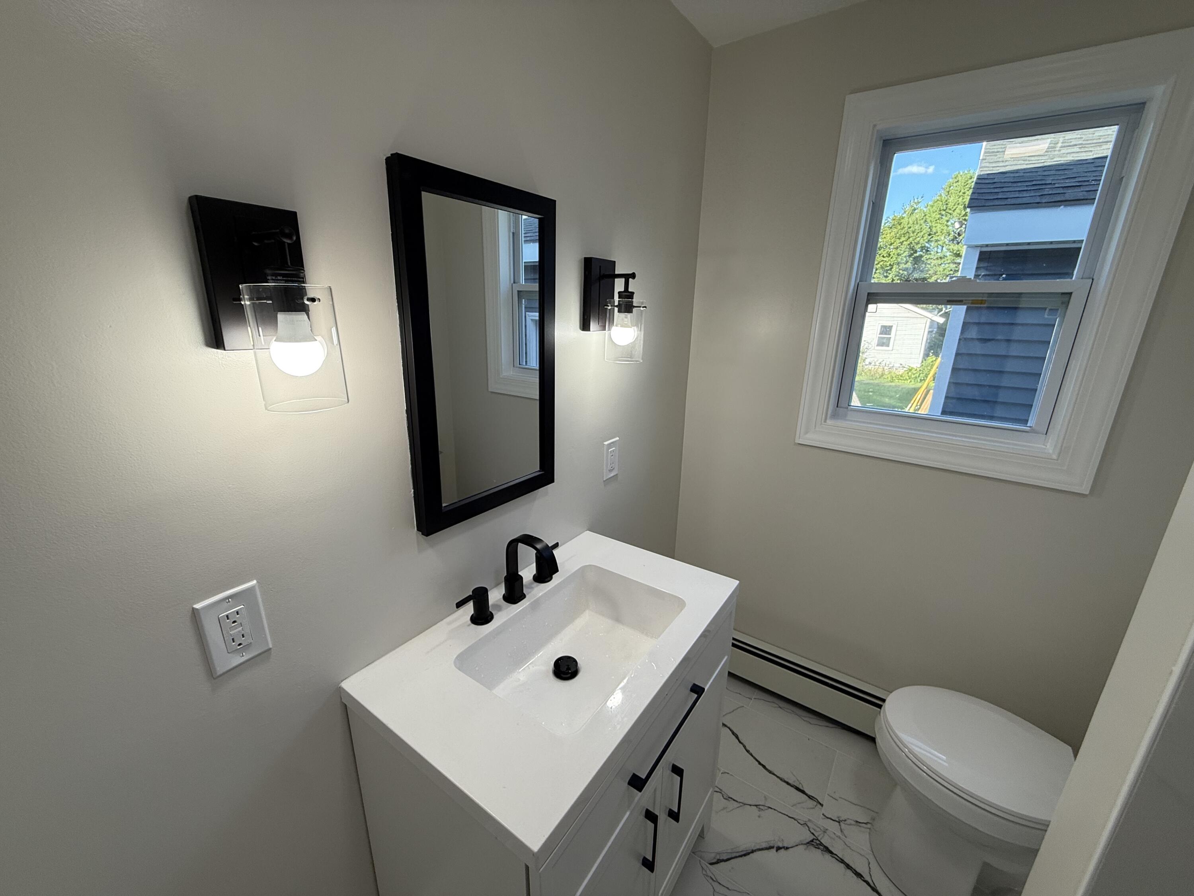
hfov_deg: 102.1
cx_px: 597
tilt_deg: -16.1
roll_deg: -0.8
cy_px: 448
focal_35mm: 14
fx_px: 483
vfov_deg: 85.7
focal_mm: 2.22
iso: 64
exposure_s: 1/120
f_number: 2.2
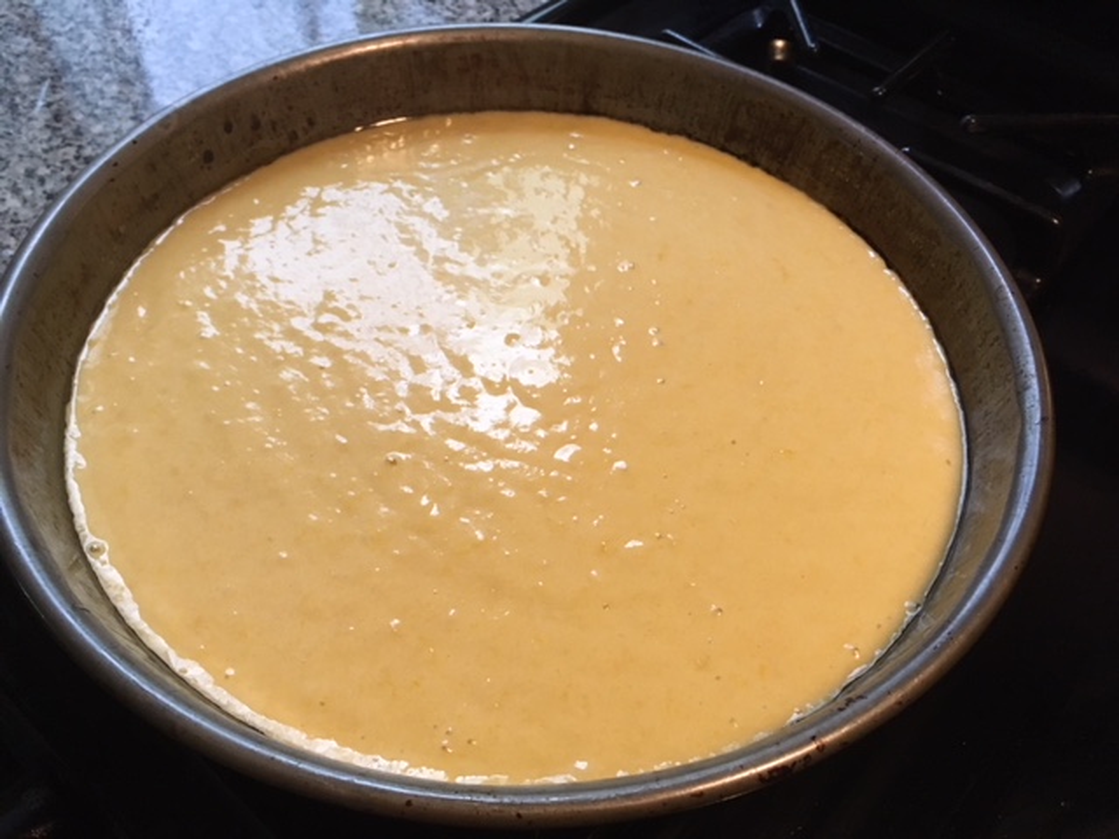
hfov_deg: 61.7
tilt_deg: -51.1
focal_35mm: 29
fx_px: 937
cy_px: 420
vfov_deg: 48.2
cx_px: 560
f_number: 2.2
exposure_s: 1/30
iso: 125
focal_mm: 4.15
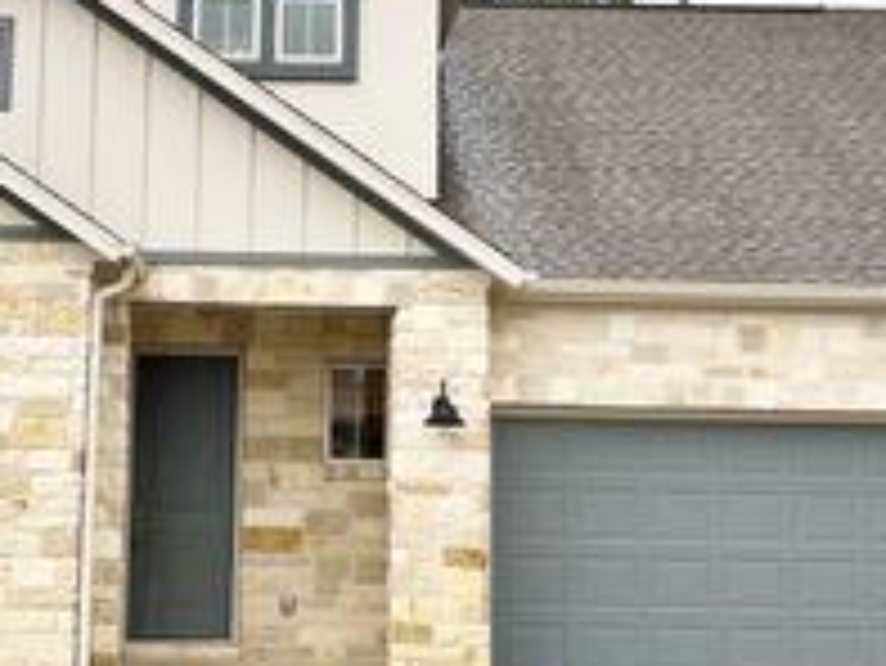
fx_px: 1690
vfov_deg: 22.3
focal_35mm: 66
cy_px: 277
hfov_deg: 29.2
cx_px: 319
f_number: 1.6
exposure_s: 1/125
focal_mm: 5.1
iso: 32
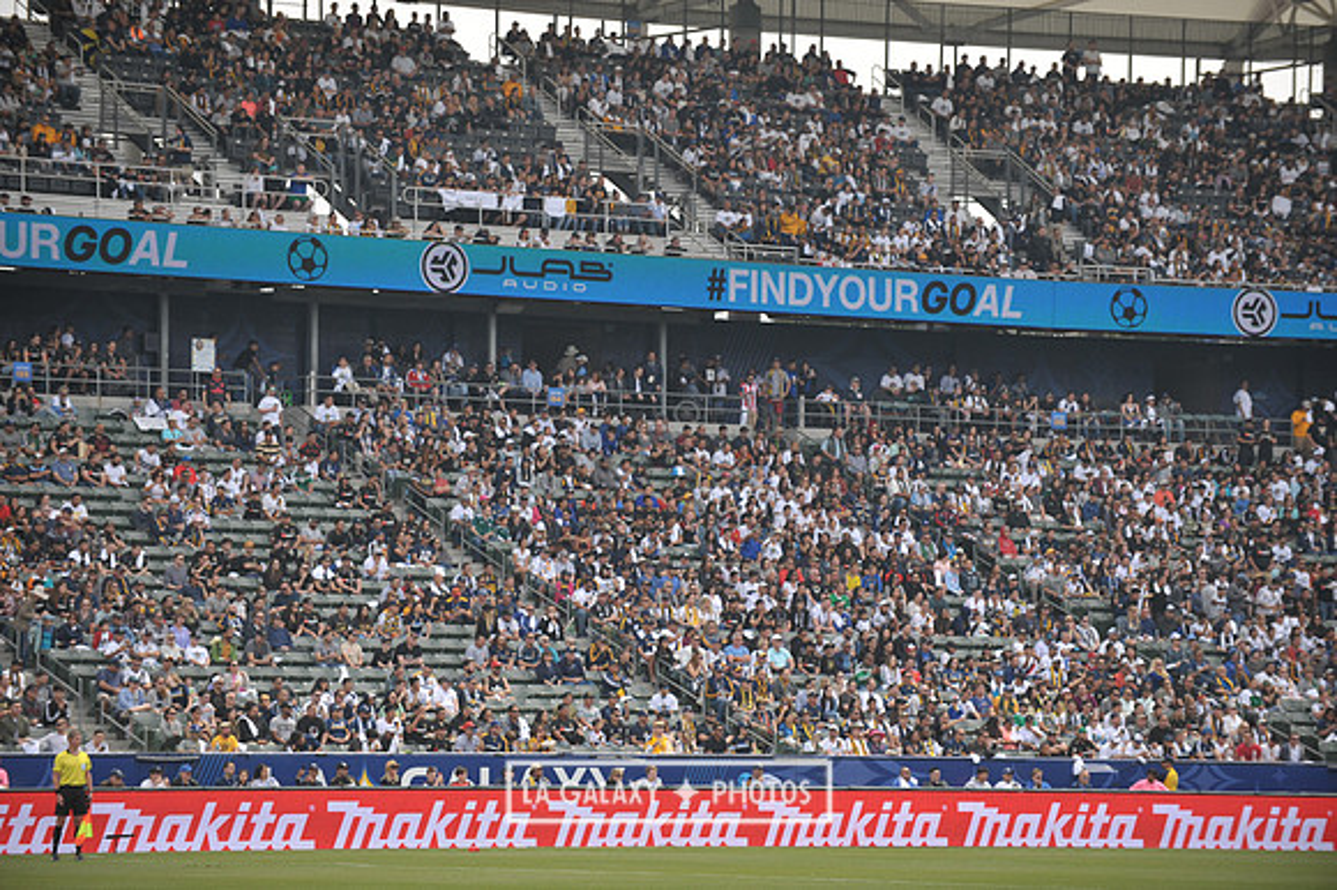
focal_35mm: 150
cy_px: 445
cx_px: 668
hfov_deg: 13.7
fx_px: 5567
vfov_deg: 9.1
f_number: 3.5
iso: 320
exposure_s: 1/2500
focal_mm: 150
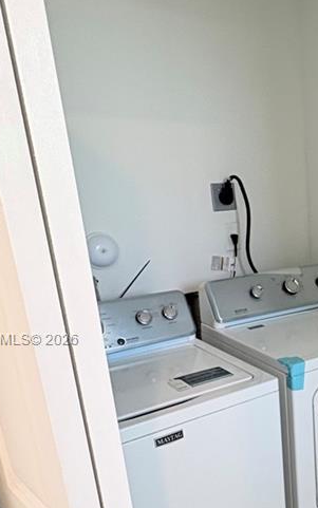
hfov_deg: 30.5
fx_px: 513
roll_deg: +0.9
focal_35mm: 37
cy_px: 340
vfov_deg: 51.7
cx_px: 357
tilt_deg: -17.4
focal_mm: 2.22
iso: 250
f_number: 2.2
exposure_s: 1/60
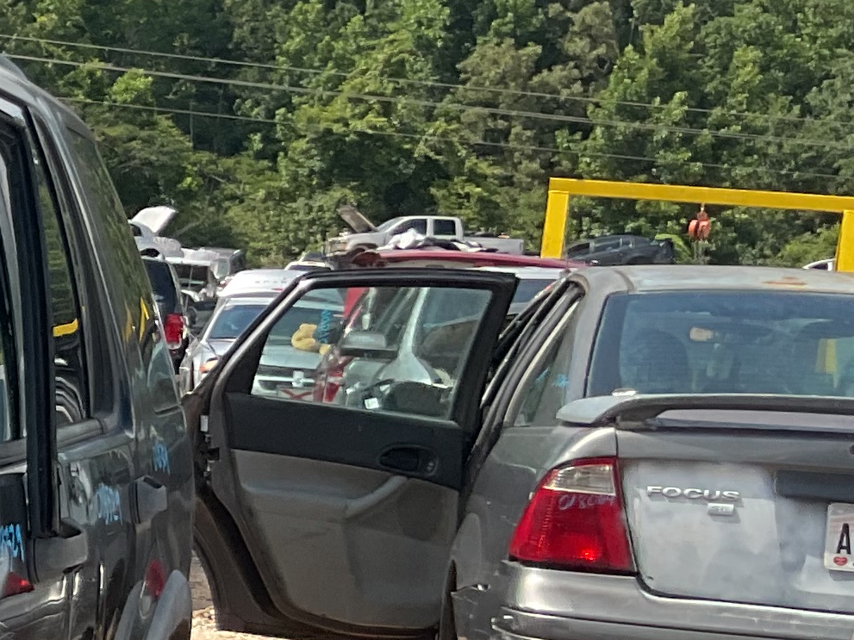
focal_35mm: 118
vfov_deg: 12.4
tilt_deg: -9.1
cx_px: -810
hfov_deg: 14.2
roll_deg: -3.3
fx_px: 2911
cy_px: 670
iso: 16
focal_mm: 3
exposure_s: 1/898
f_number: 1.8
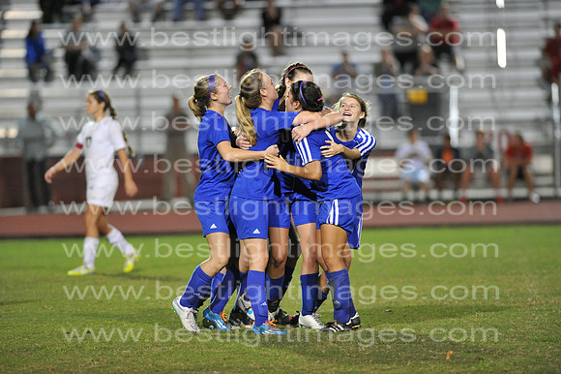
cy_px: 187
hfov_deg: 6.9
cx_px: 280
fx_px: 4672
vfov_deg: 4.6
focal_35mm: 300
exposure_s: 1/400
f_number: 3.2
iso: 5000
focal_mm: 300
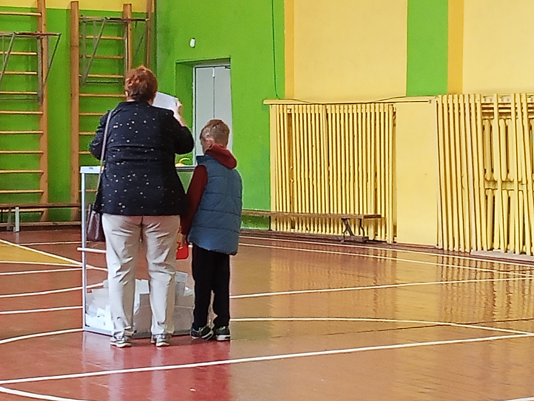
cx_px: 267
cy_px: 200
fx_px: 1681
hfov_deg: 18.0
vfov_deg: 13.6
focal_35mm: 109
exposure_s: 1/50
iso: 640
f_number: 1.8
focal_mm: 3.98
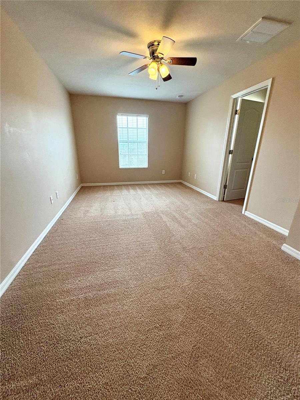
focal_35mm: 14
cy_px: 200
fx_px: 162
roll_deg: -0.9
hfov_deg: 85.7
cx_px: 150
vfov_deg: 102.1
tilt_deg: -18.7
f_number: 2.2
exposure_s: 1/120
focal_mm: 2.22
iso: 320
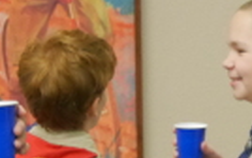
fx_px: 1540
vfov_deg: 5.9
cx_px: 166
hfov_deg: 9.4
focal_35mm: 224
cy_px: 157
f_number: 4.5
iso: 5000
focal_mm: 34
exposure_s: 1/125
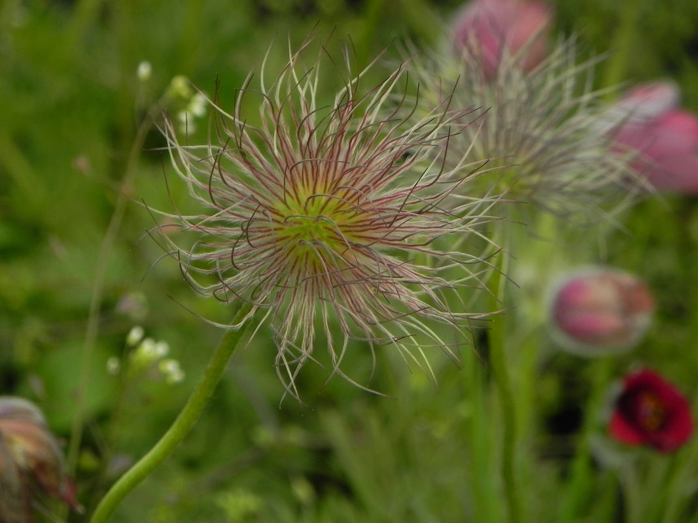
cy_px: 262
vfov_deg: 3.1
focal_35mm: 481
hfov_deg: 4.1
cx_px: 349
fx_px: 9698
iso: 160
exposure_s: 1/320
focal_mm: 85.6
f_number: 5
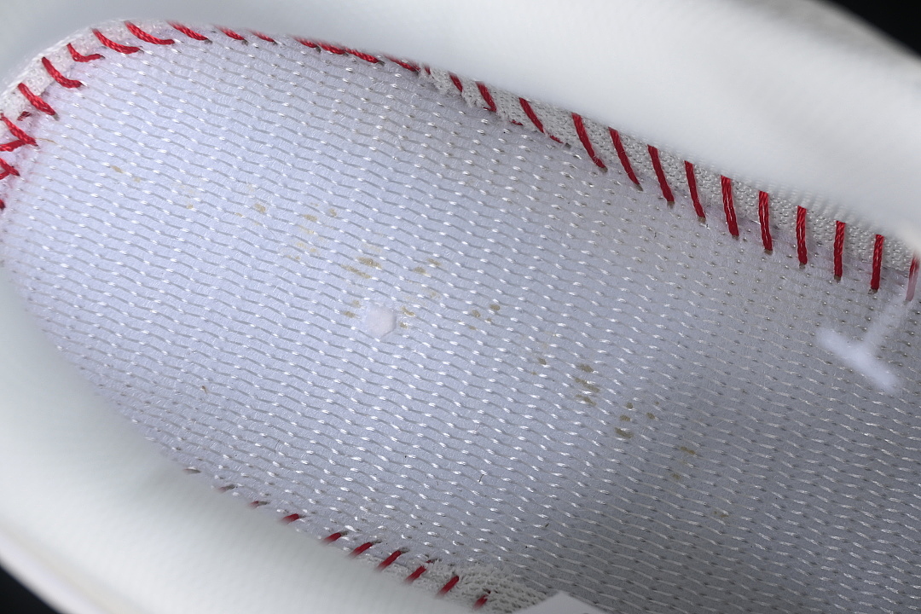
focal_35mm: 75
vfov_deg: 18.2
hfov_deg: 27.0
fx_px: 1919
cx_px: 460
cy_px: 307
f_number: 7.1
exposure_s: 1/80
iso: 160
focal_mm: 50
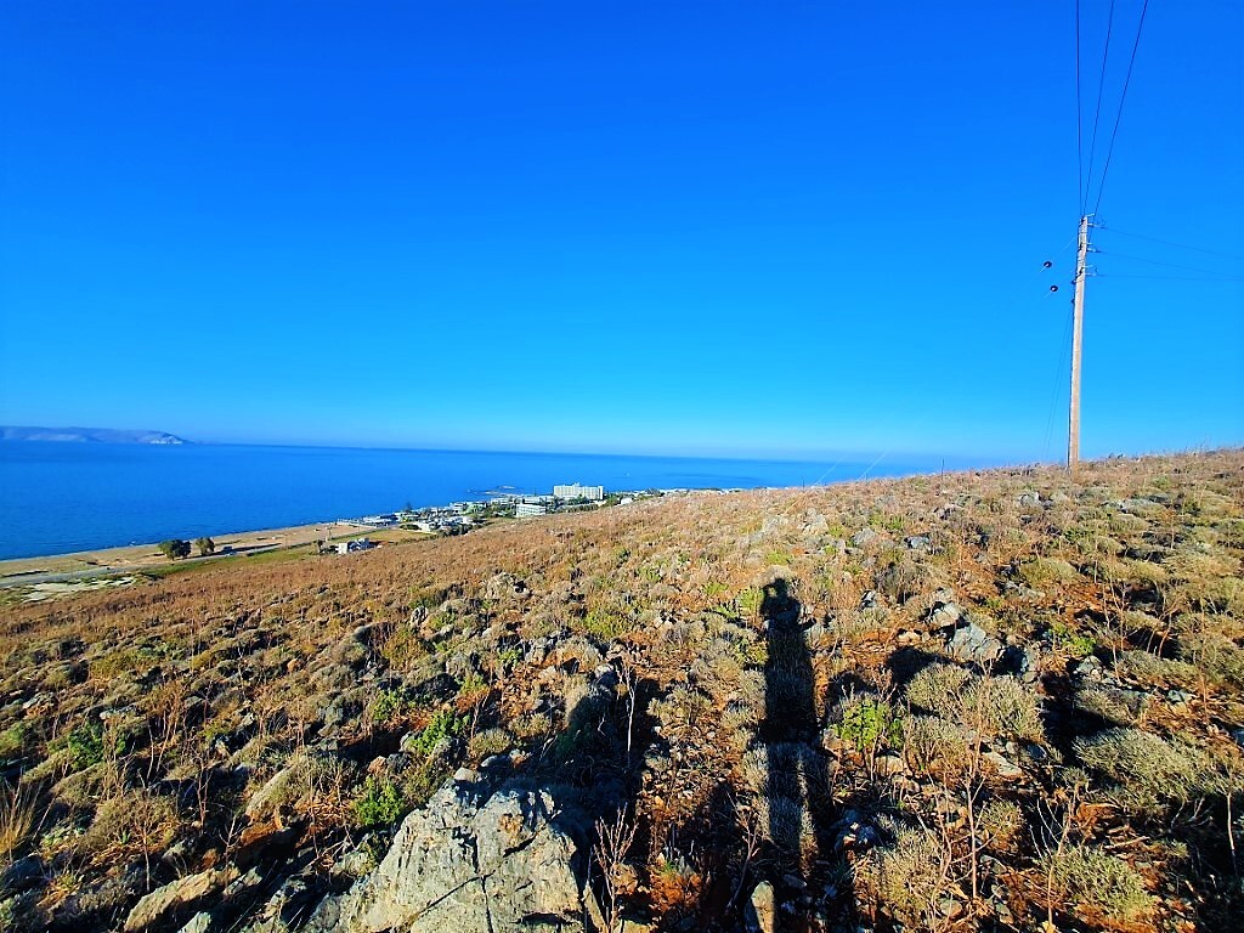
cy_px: 466
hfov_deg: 106.2
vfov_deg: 89.9
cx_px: 622
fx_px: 467
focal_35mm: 13
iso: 50
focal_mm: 1.8
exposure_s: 1/834
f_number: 2.2
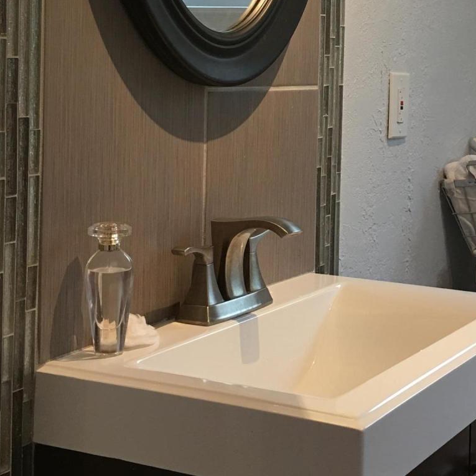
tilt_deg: -2.4
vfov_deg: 25.4
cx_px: 431
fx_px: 1042
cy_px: 123
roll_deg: -1.9
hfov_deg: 24.9
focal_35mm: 67
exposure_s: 1/15
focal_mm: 4.15
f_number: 2.2
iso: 40
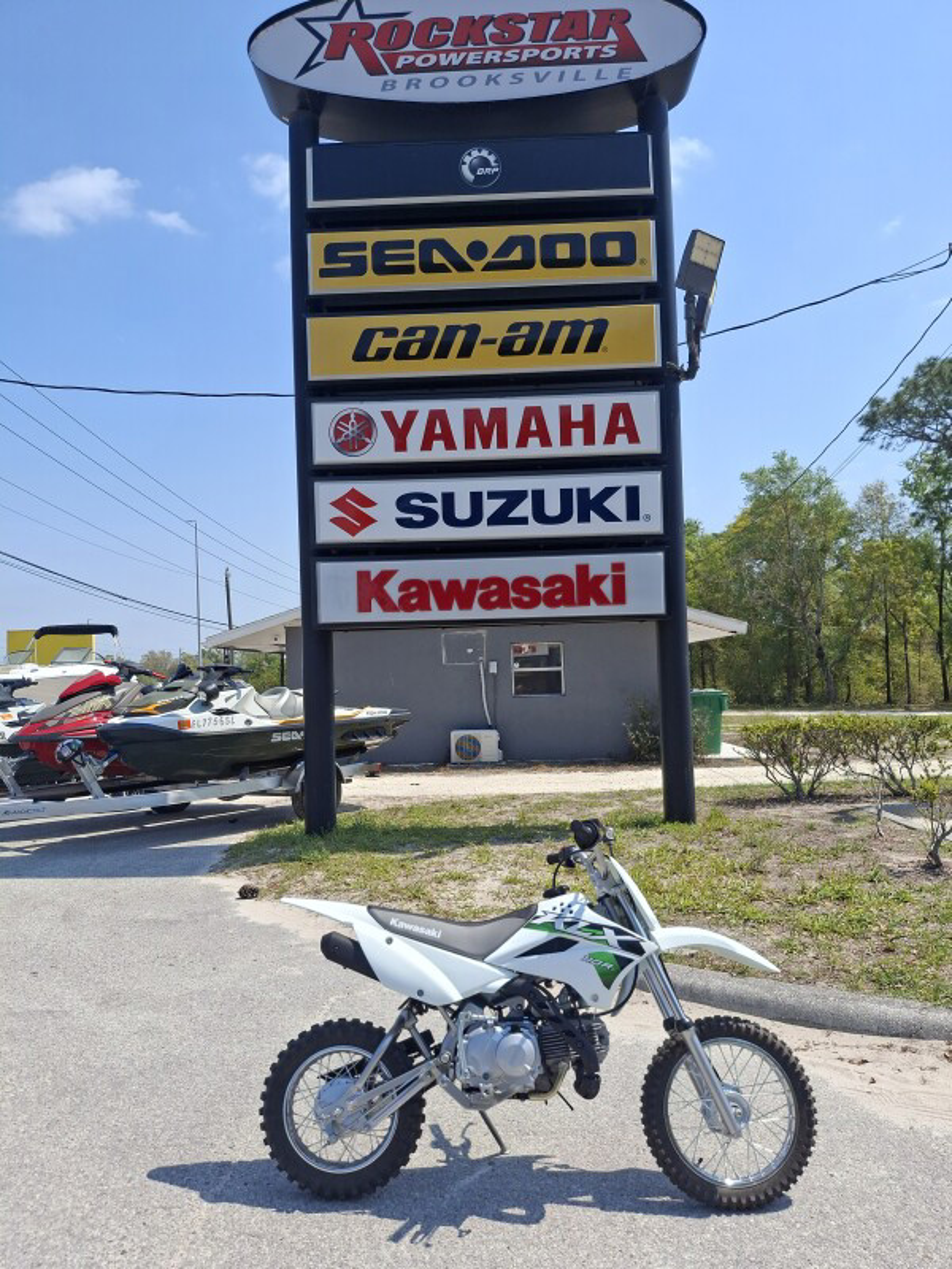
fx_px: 917
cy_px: 634
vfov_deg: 69.4
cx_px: 476
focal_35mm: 25
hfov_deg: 54.9
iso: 32
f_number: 1.8
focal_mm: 4.69
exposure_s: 1/2242
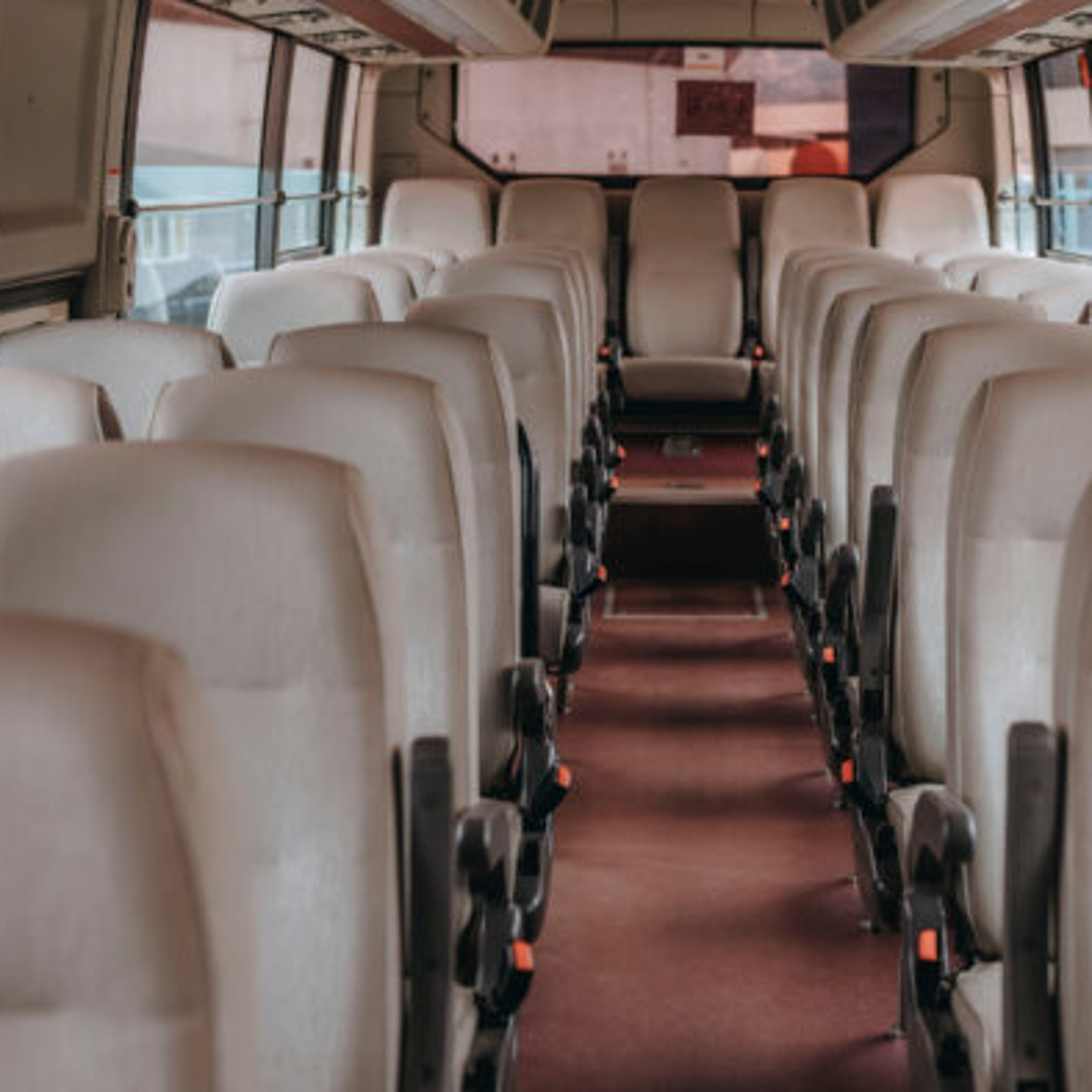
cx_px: 664
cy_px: 539
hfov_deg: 24.9
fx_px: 2463
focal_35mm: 69
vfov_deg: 25.0
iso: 200
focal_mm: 50
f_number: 3.5
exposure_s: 1/125
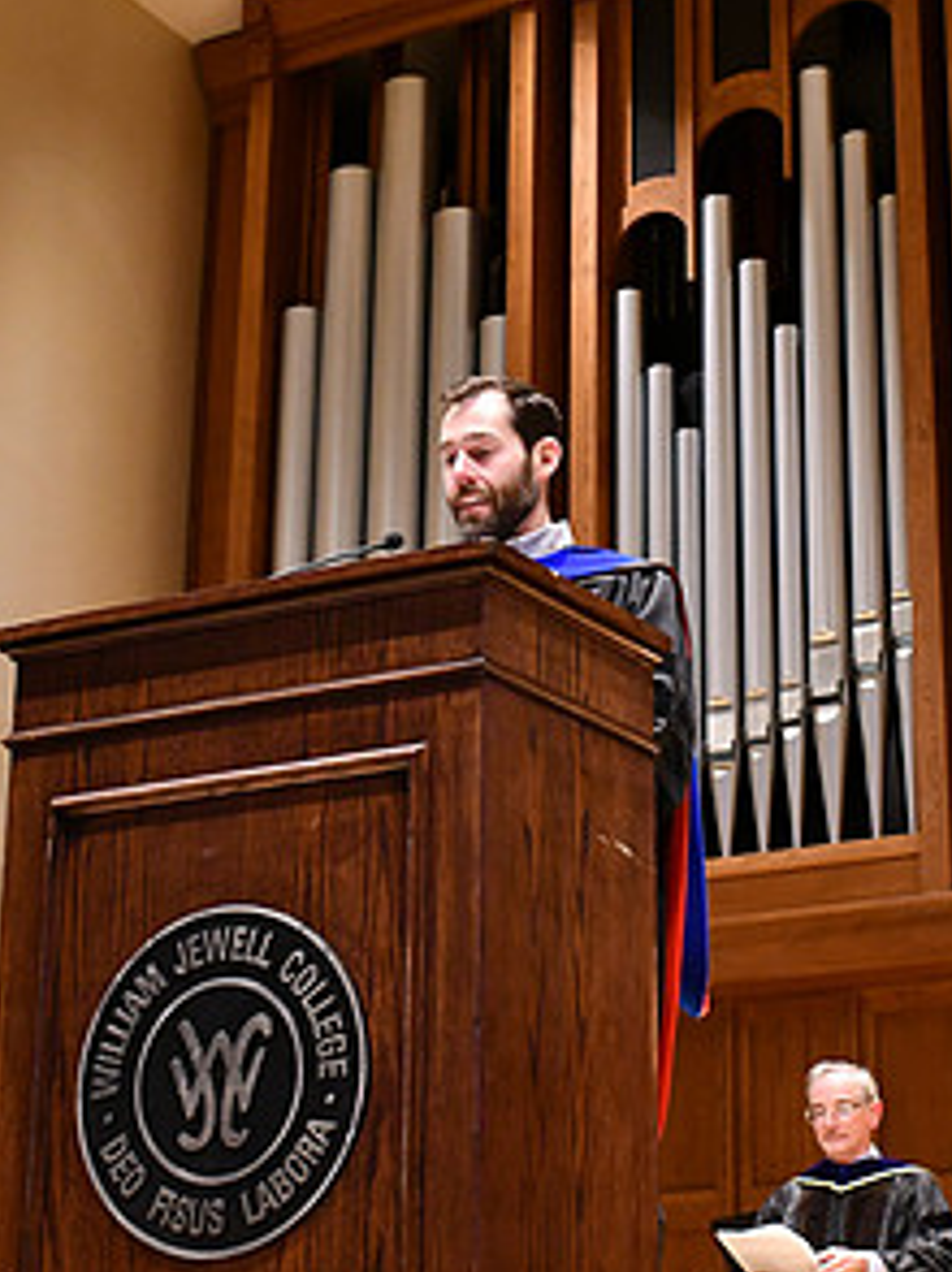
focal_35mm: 74
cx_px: 662
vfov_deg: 26.3
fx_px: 2717
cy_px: 608
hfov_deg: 19.8
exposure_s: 1/60
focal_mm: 26
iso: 3200
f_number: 4
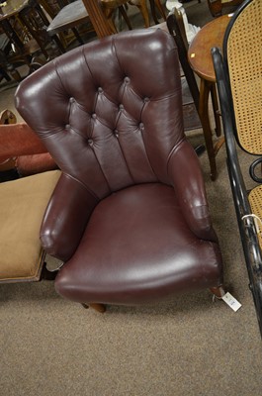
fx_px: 296
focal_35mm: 27
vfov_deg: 67.5
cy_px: 198
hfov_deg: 47.7
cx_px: 131
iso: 450
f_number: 3.5
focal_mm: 18
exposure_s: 1/15
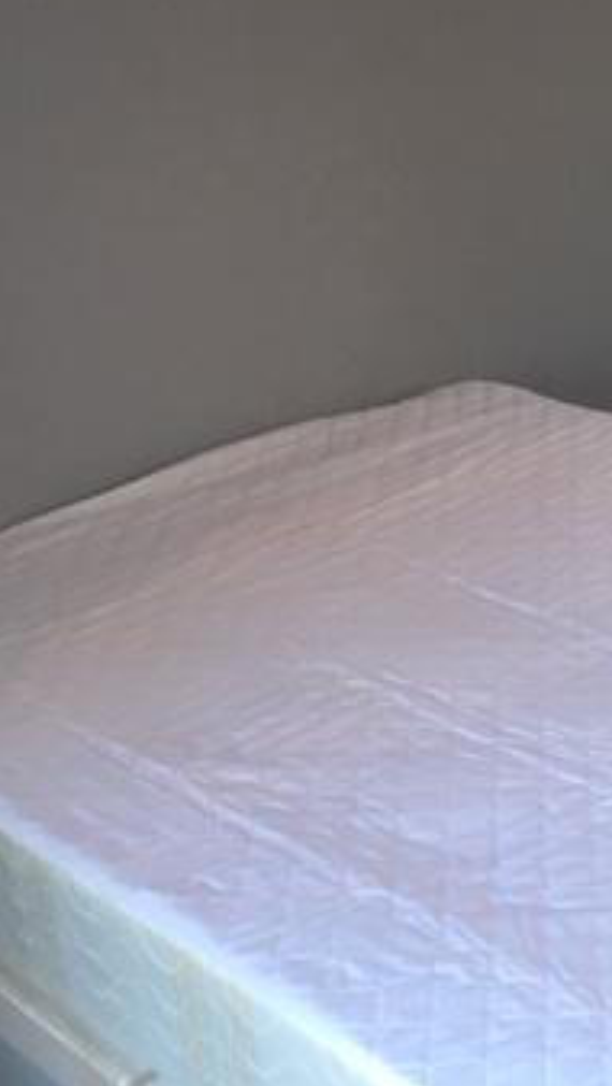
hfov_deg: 19.3
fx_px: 1728
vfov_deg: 34.9
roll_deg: -0.1
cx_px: 667
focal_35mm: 60
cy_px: 525
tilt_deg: -21.3
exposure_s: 1/33
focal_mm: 4.15
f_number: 2.2
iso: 80
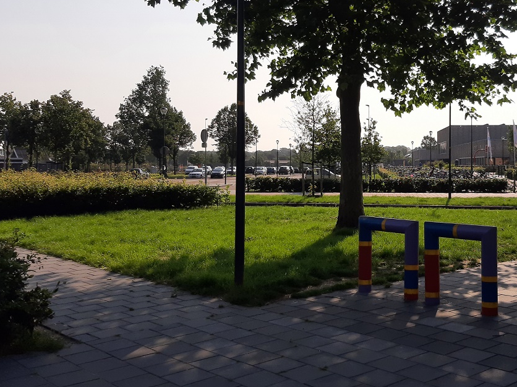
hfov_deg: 42.9
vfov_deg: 33.4
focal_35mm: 43
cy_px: 140
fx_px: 642
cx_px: 369
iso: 40
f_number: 1.7
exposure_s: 1/3247
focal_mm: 3.93
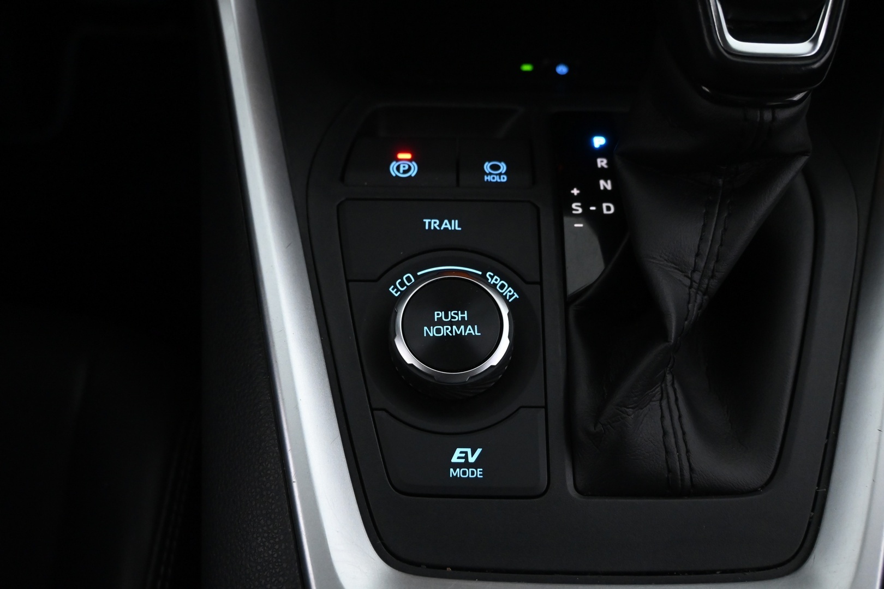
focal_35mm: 32
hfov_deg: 59.5
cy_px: 294
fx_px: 773
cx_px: 442
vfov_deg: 41.7
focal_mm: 21
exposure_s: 1/60
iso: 3200
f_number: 4
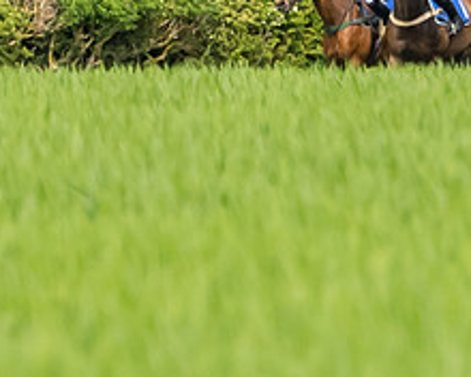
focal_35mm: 1726
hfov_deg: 1.1
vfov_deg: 0.9
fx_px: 24060
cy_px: 117
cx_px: 503
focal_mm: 200
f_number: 4
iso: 400
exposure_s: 1/1600
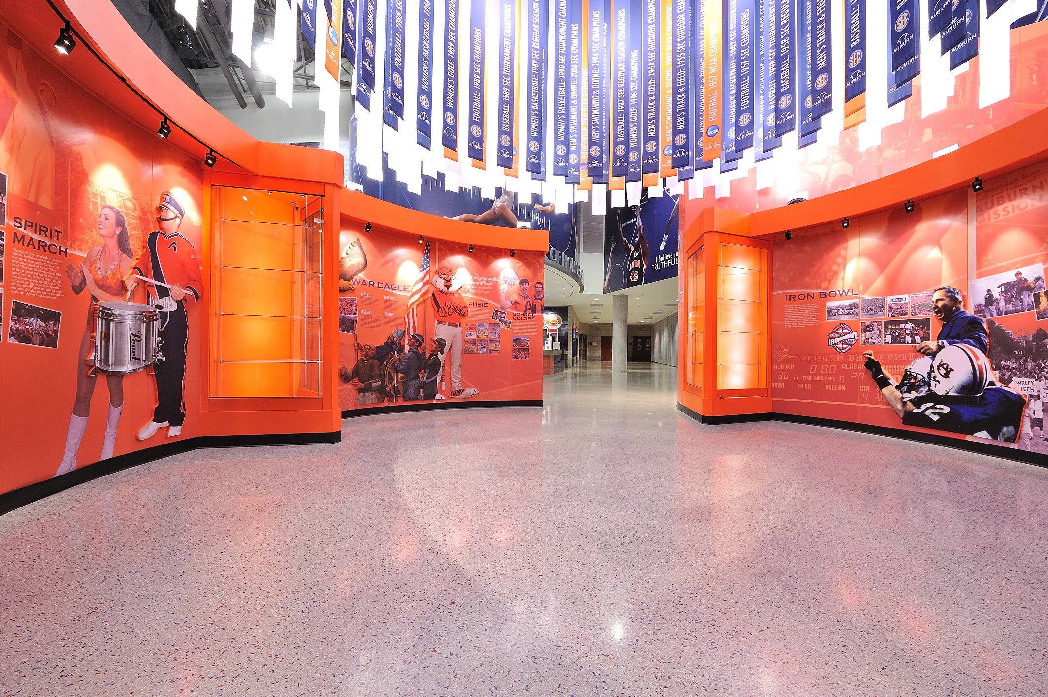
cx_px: 524
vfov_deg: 81.1
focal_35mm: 14
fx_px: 407
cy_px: 348
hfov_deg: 104.3
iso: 400
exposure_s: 1/1.3
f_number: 20
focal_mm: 14
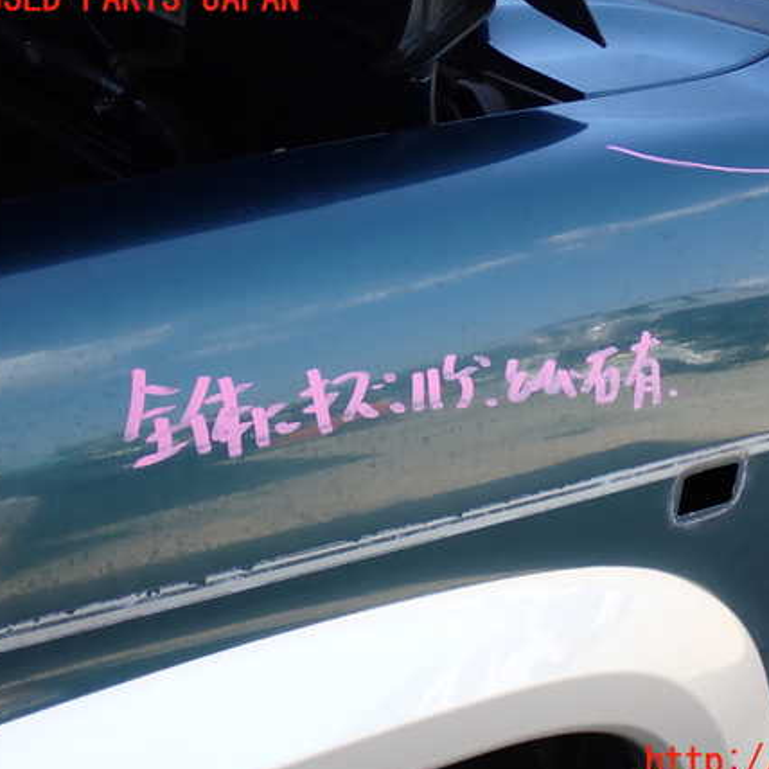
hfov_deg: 27.6
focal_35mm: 62
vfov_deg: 27.7
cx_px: 512
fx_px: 1558
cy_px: 381
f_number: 3.2
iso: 100
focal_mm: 9.01
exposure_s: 1/125
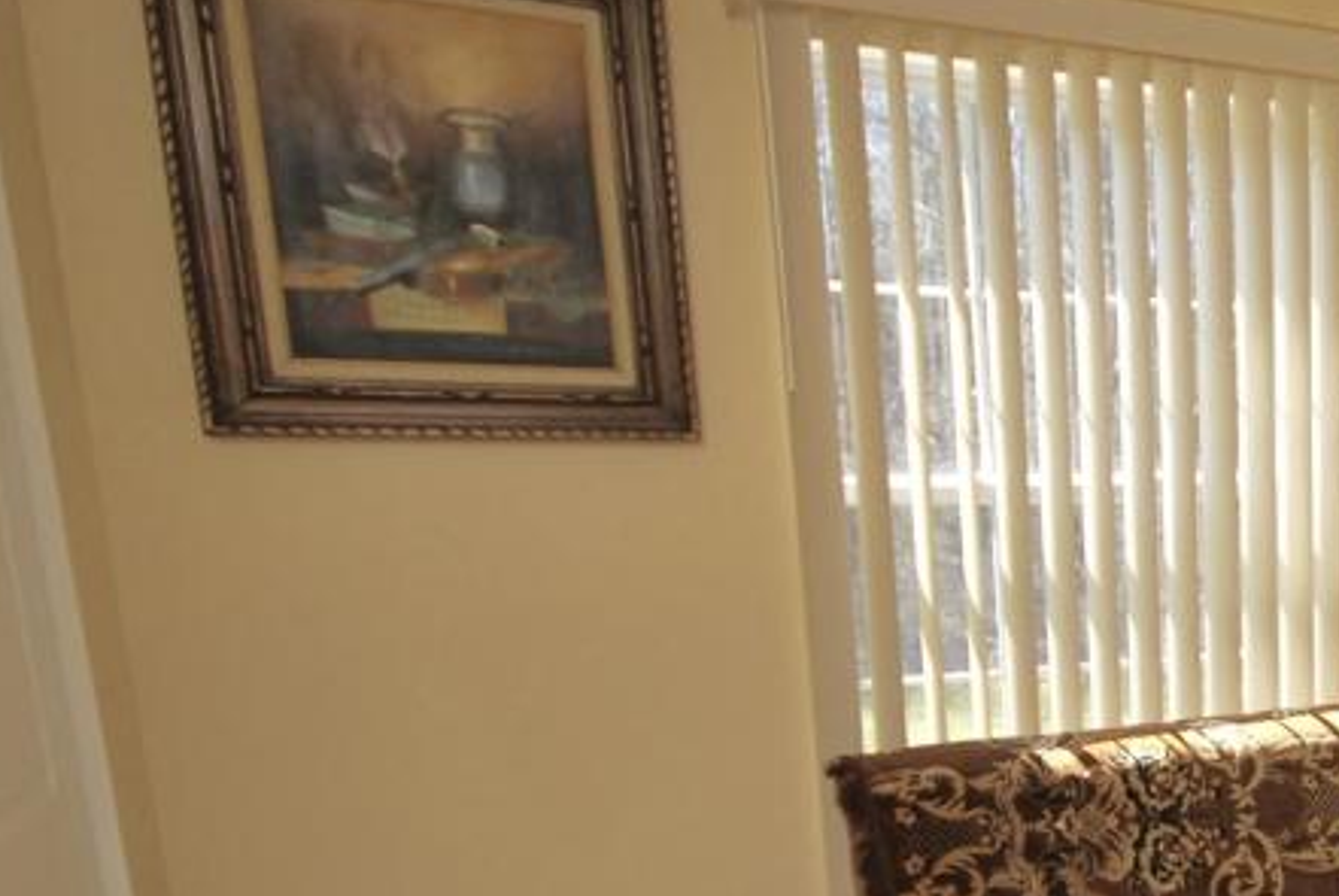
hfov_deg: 38.2
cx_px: 1568
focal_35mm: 39
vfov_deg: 33.0
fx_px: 1452
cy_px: 759
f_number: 5.6
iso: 140
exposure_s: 1/125
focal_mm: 10
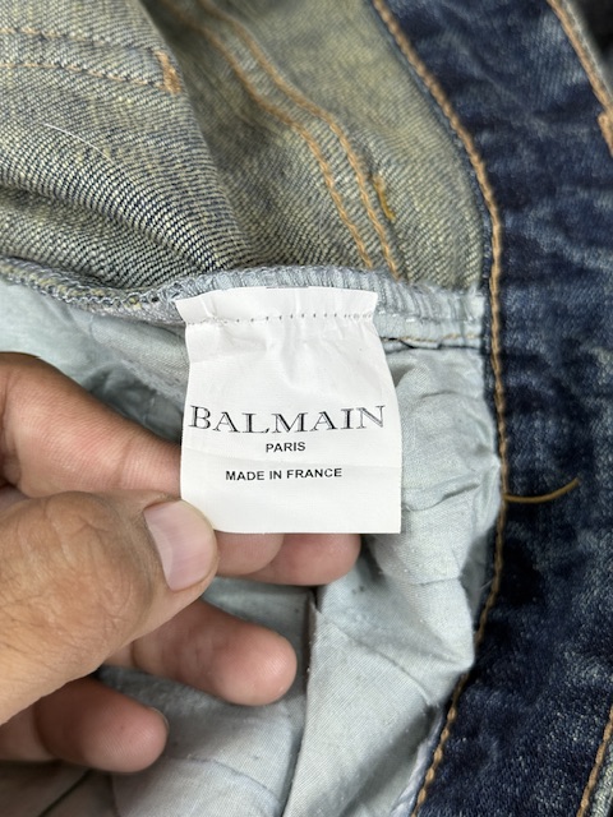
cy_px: 408
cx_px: 306
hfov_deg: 30.3
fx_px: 1133
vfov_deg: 39.7
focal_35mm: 48
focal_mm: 6.76
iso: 64
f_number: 1.78
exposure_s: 1/100
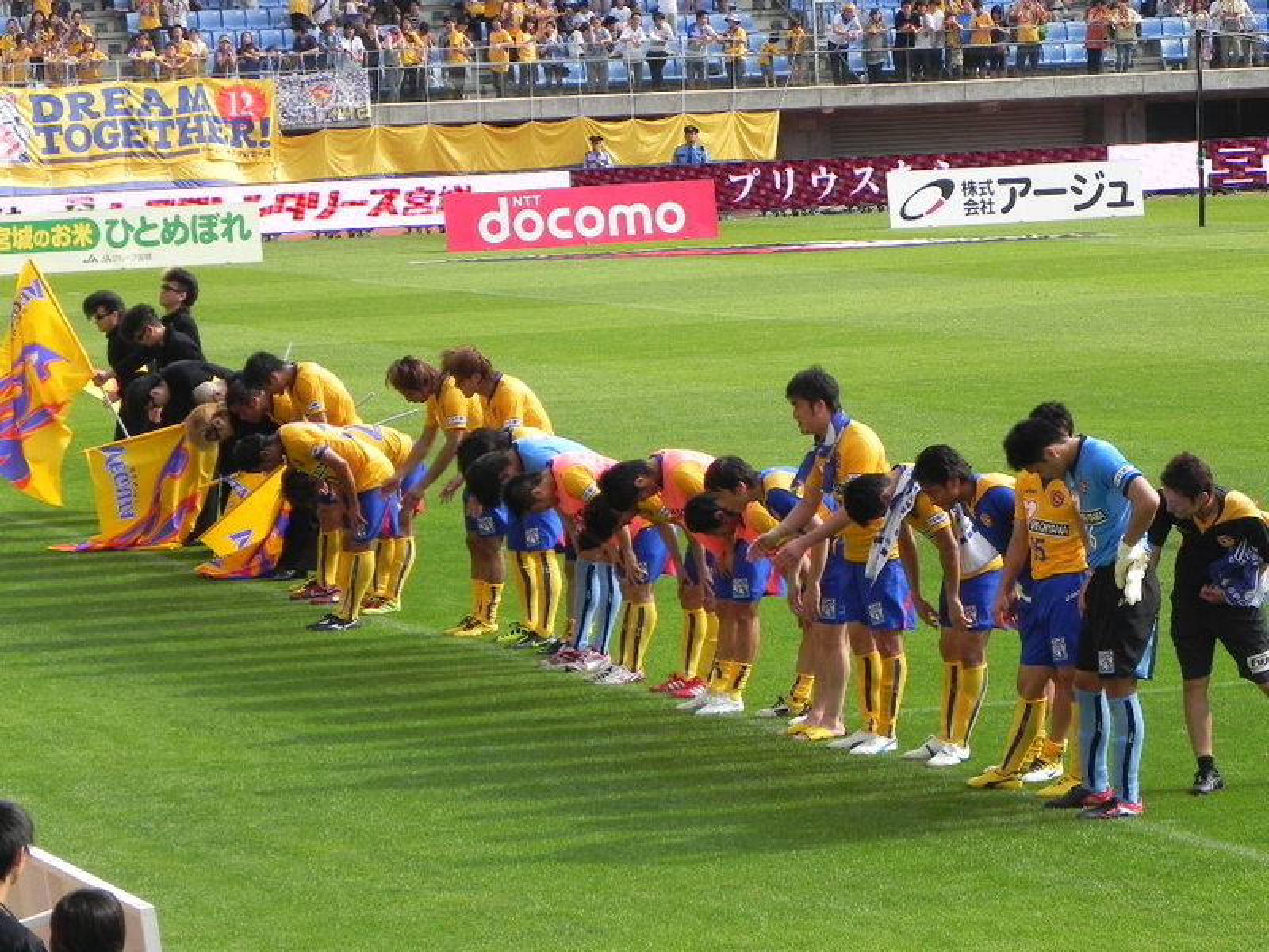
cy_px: 476
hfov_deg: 12.2
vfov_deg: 9.2
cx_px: 634
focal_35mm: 162
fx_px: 5939
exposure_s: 1/273
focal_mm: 28.8
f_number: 5.6
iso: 160
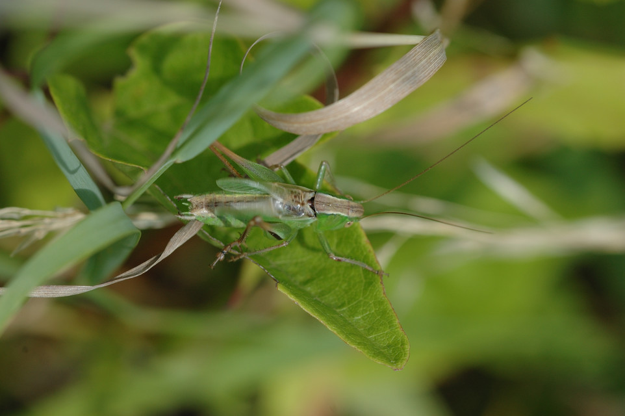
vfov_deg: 8.7
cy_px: 208
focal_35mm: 158
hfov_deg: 13.0
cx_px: 312
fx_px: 2732
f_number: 10
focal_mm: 105
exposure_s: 1/320
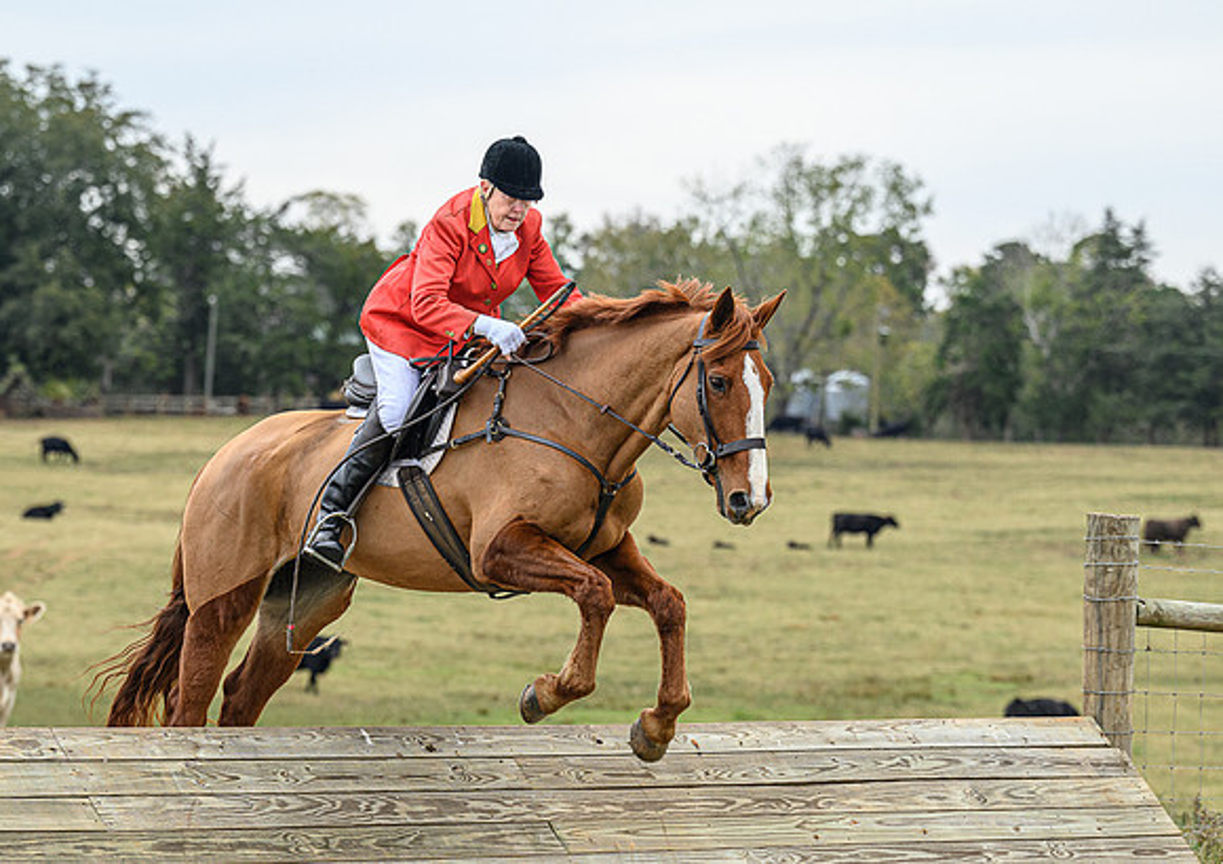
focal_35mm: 176
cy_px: 602
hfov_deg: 11.5
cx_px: 536
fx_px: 6093
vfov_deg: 8.1
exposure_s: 1/640
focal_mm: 115
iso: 500
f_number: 3.5
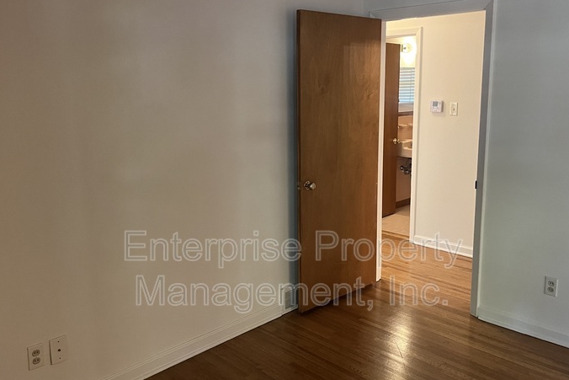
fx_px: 506
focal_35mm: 32
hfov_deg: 58.7
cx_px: 292
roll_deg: +0.6
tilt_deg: -10.1
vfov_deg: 41.1
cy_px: 167
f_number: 1.6
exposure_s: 1/40
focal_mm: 5.1
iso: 400
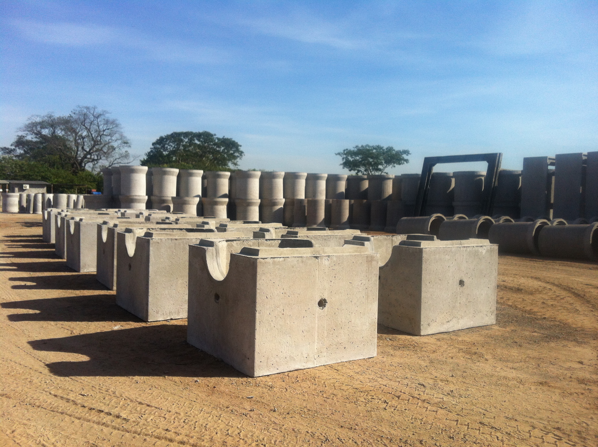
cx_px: 299
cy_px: 224
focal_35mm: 35
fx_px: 604
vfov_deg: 40.6
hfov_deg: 52.7
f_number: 2.8
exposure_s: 1/1774
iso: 80
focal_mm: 3.85
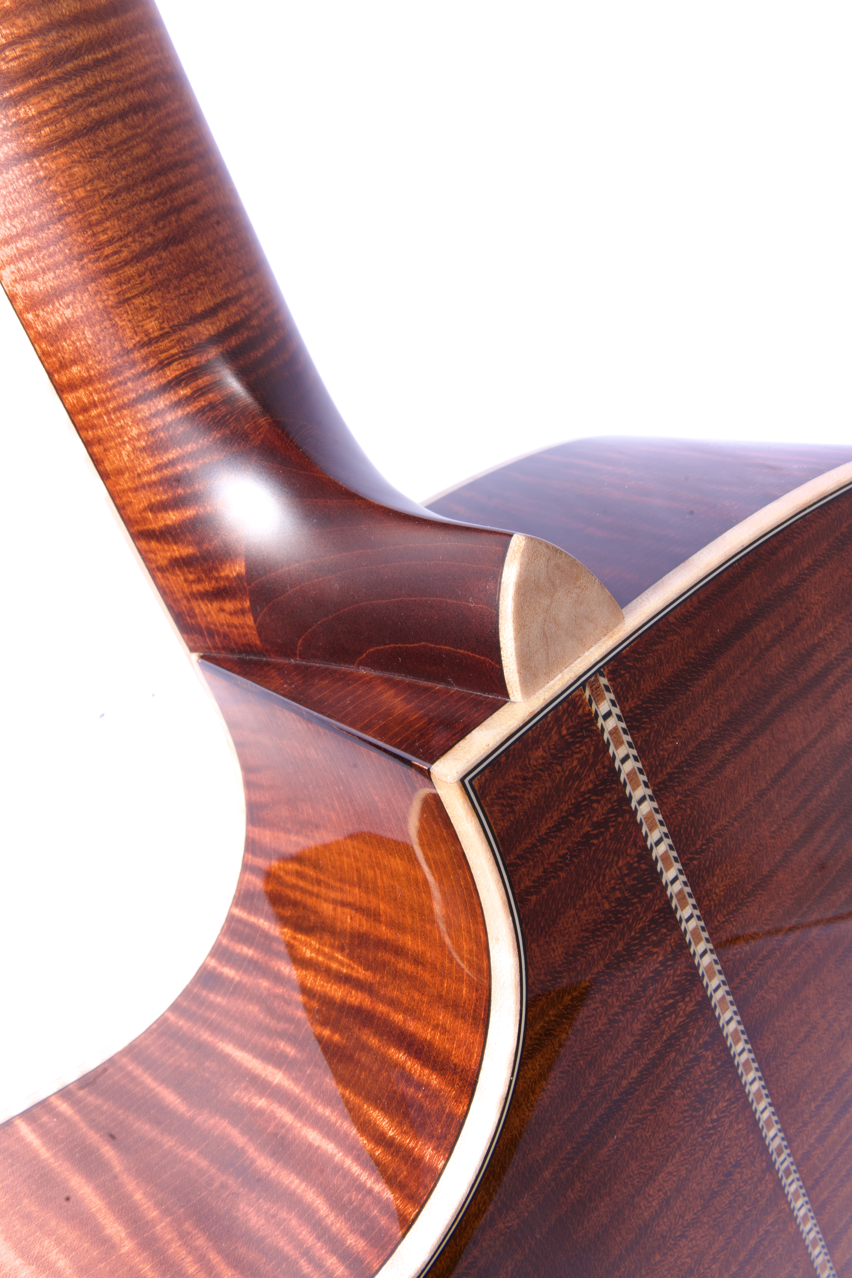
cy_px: 639
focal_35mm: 28
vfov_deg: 65.5
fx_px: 994
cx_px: 426
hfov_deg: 46.4
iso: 100
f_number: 22
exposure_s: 1/50
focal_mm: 28
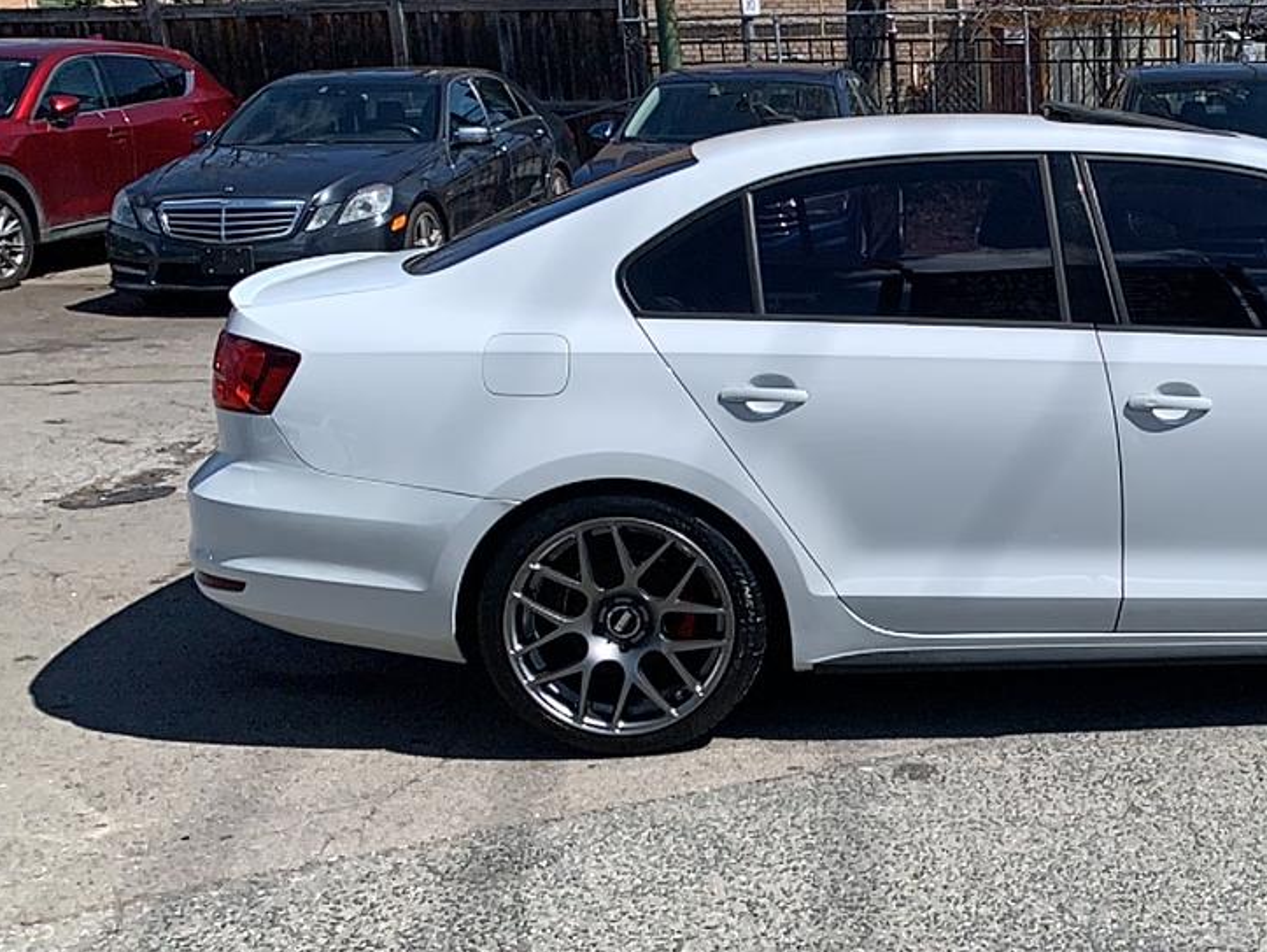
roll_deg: +1.6
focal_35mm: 46
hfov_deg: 38.9
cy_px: 475
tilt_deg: -13.4
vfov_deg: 31.5
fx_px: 1685
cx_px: 1087
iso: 25
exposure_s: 1/3876
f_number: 1.8
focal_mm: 4.25
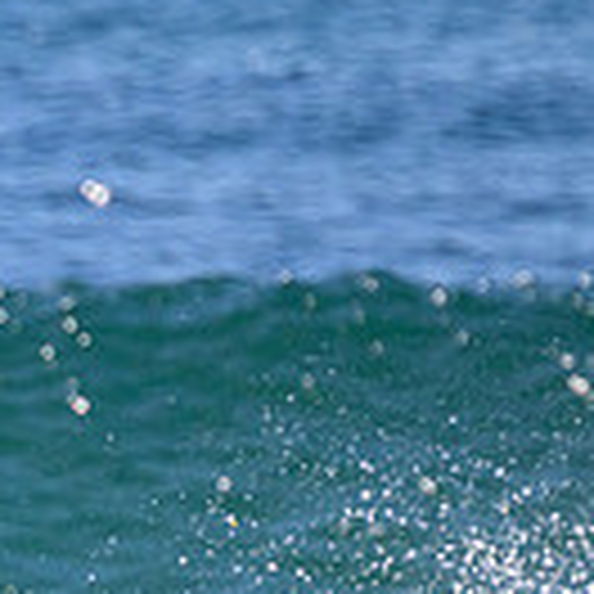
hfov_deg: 0.6
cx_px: -392
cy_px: 808
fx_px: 58087
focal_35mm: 2992
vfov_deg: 0.6
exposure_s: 1/2000
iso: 1800
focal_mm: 800
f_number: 11
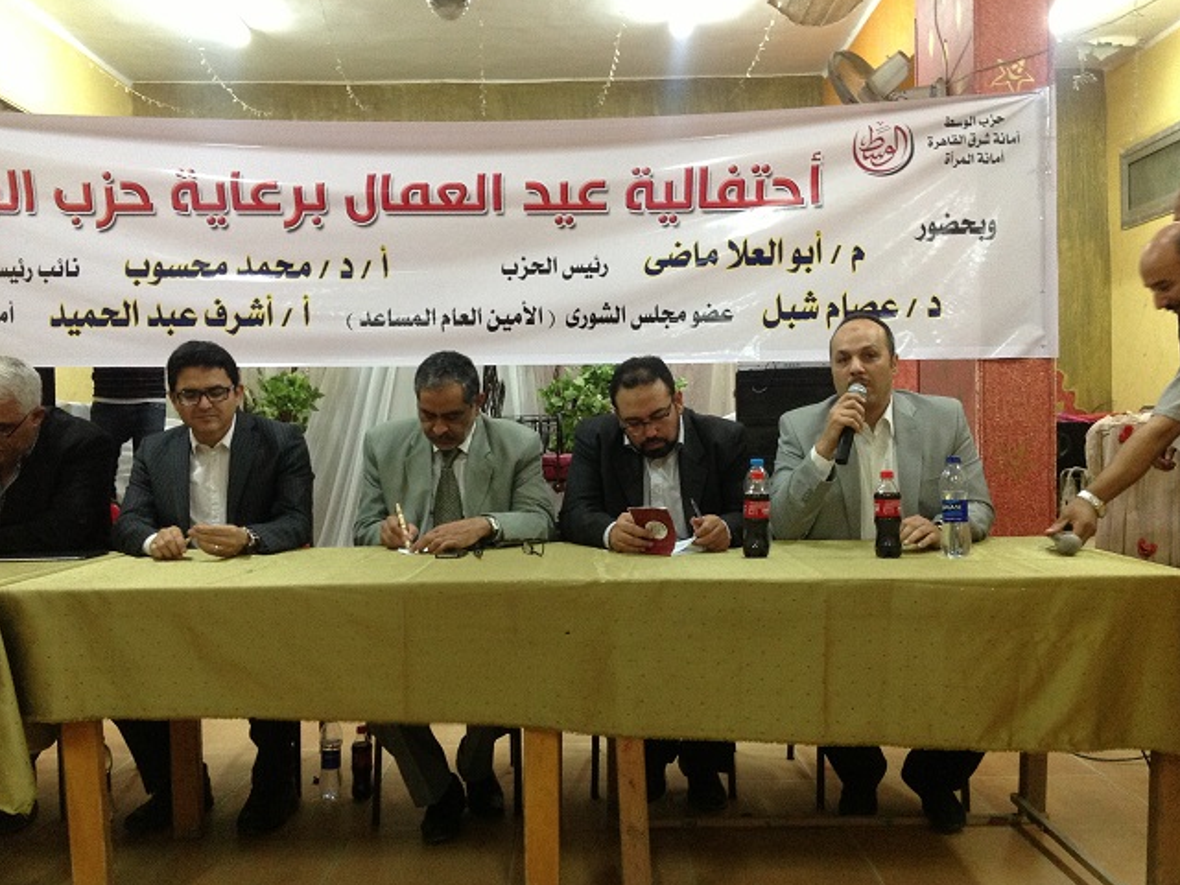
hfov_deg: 51.4
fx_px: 1227
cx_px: 594
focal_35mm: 36
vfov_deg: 39.7
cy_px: 437
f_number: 2.4
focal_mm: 4.28
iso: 250
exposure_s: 1/17
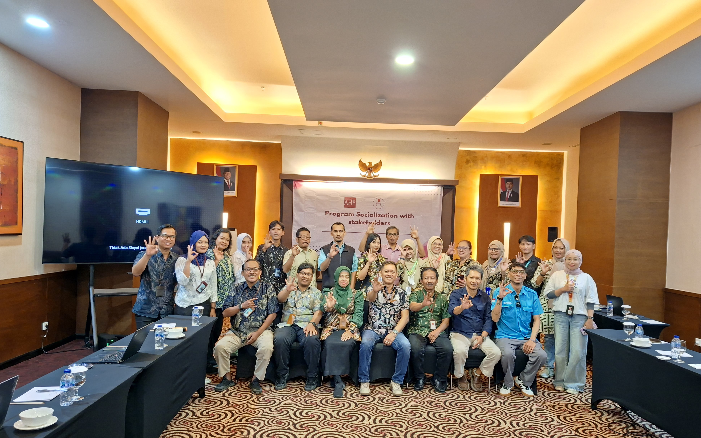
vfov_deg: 49.2
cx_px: 357
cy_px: 235
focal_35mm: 25
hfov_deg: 72.5
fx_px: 478
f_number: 1.8
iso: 1000
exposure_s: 1/25
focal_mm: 5.54
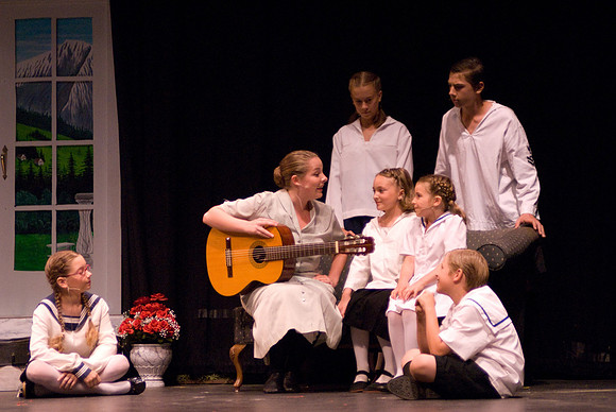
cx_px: 308
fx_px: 1927
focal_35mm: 112
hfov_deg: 18.2
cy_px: 206
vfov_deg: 12.2
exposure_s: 1/200
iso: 1600
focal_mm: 75
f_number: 2.8
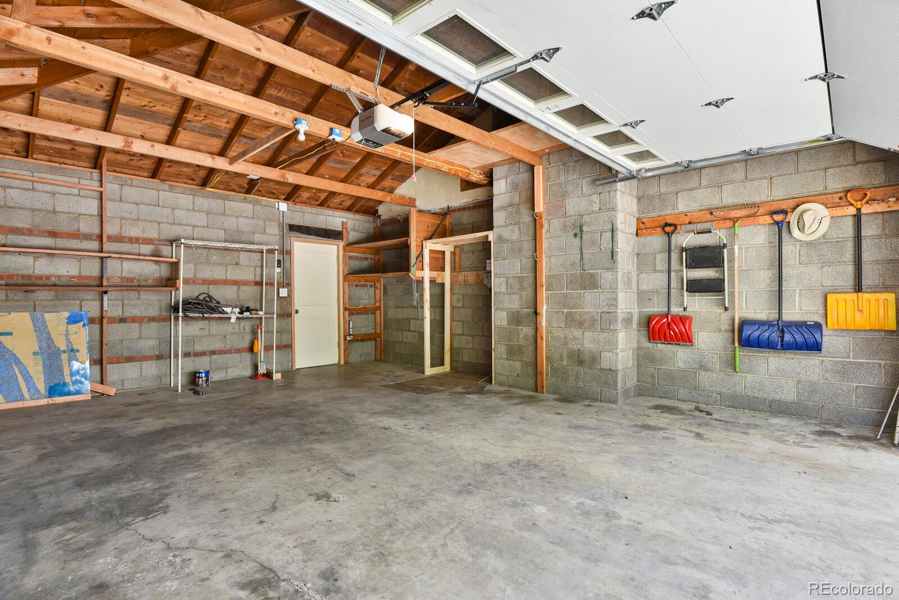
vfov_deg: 70.4
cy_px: 300
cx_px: 450
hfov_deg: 93.3
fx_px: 424
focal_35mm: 17
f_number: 8
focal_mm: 17
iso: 250
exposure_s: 1/4
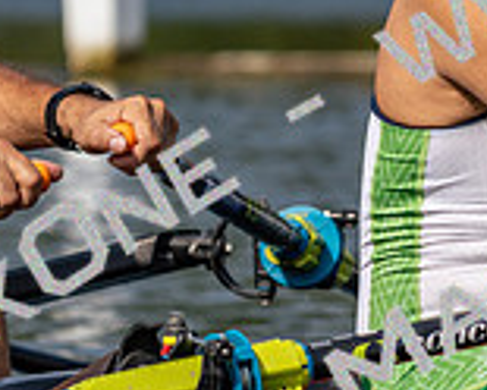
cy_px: 93
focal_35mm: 729
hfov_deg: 2.6
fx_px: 10507
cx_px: 763
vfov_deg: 2.1
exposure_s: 1/1600
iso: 160
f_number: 5.6
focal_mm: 207
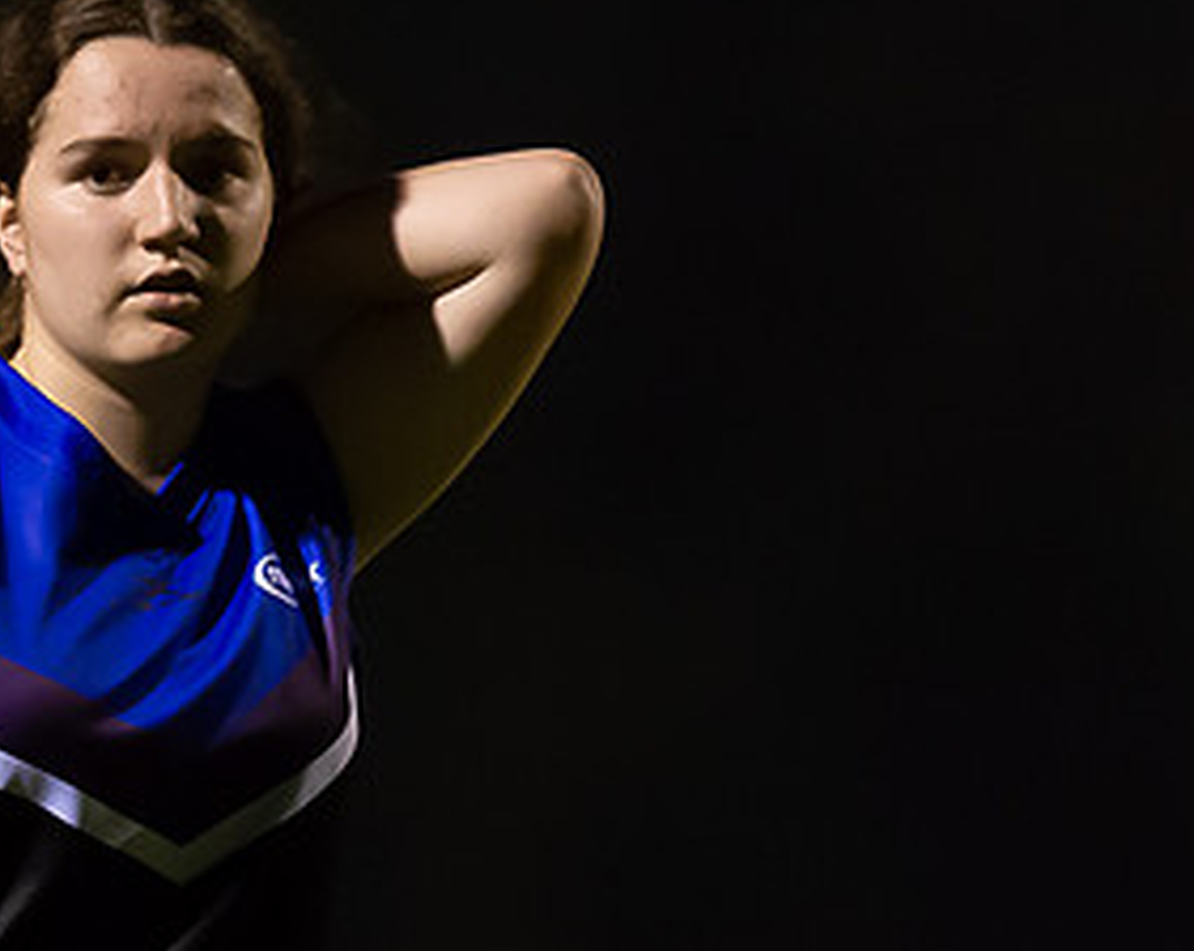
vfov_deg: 1.3
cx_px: 97
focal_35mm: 1184
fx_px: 41782
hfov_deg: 1.6
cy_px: 677
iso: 12800
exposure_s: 1/800
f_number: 2.8
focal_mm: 400
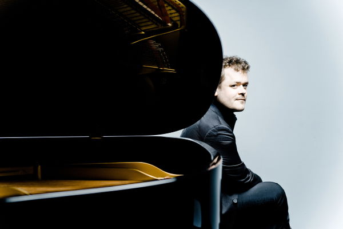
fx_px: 476
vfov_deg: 27.0
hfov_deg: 39.6
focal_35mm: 50
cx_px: 172
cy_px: 114
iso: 640
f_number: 2.2
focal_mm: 50
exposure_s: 1/100
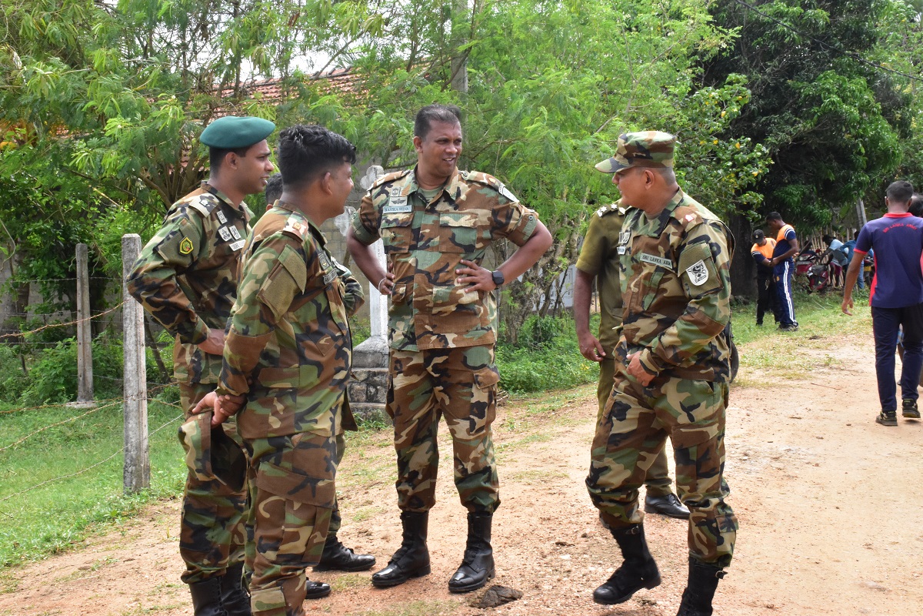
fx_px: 1231
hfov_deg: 41.1
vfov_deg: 28.1
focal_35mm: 48
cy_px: 308
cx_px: 462
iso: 2000
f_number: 25
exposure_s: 1/200
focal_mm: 32
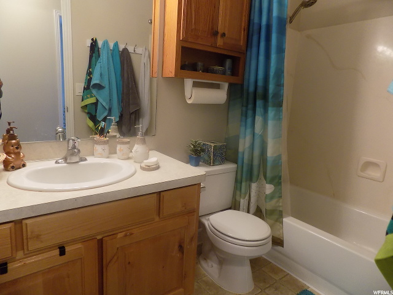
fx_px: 261
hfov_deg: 73.9
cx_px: 196
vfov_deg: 58.9
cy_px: 148
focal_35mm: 23
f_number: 3.1
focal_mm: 4
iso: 320
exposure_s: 1/30
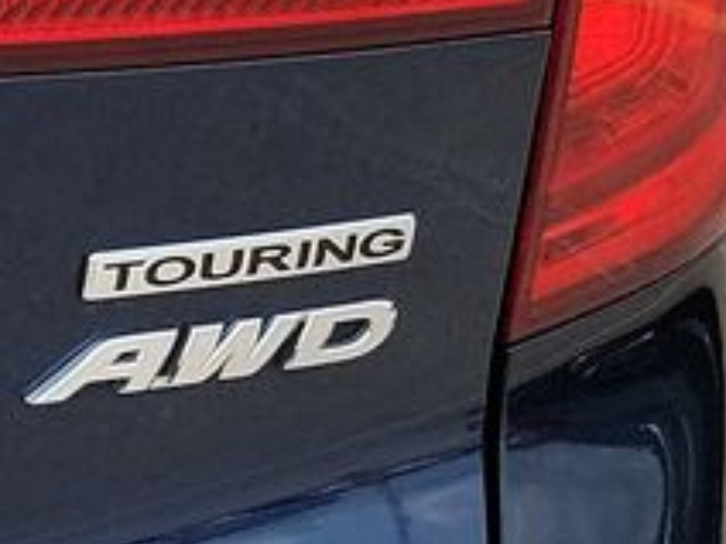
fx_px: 3796
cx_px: -1315
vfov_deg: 8.1
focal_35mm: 181
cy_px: -178
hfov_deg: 9.2
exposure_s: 1/474
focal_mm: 6.7
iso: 50
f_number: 1.8
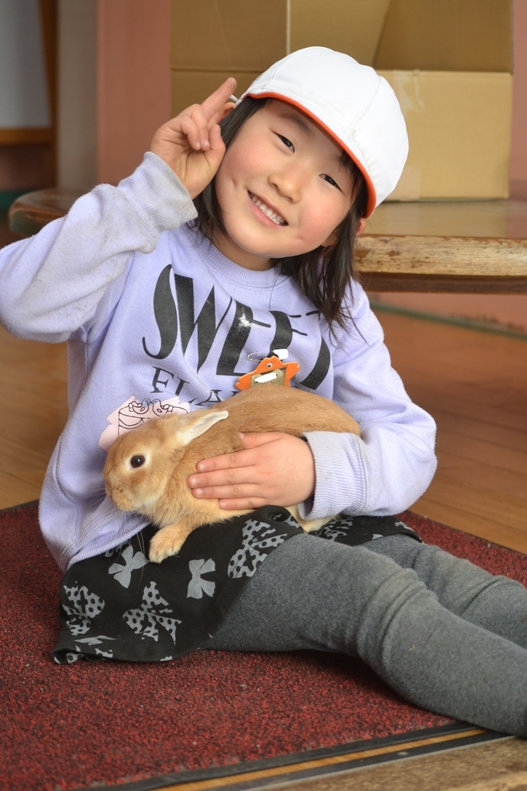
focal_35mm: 82
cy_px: 396
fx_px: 1811
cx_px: 264
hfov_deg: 16.6
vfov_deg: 24.6
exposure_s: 1/80
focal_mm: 55
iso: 400
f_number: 4.5
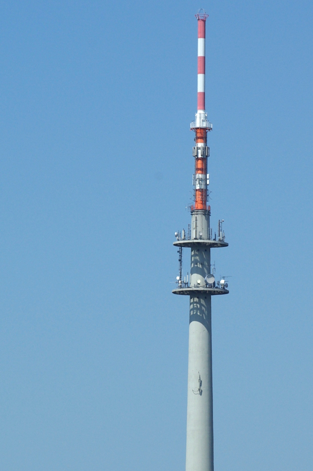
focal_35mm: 281
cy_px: 253
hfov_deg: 4.9
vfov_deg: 7.3
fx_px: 3674
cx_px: 224
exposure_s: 1/250
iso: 100
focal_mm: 83
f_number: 11
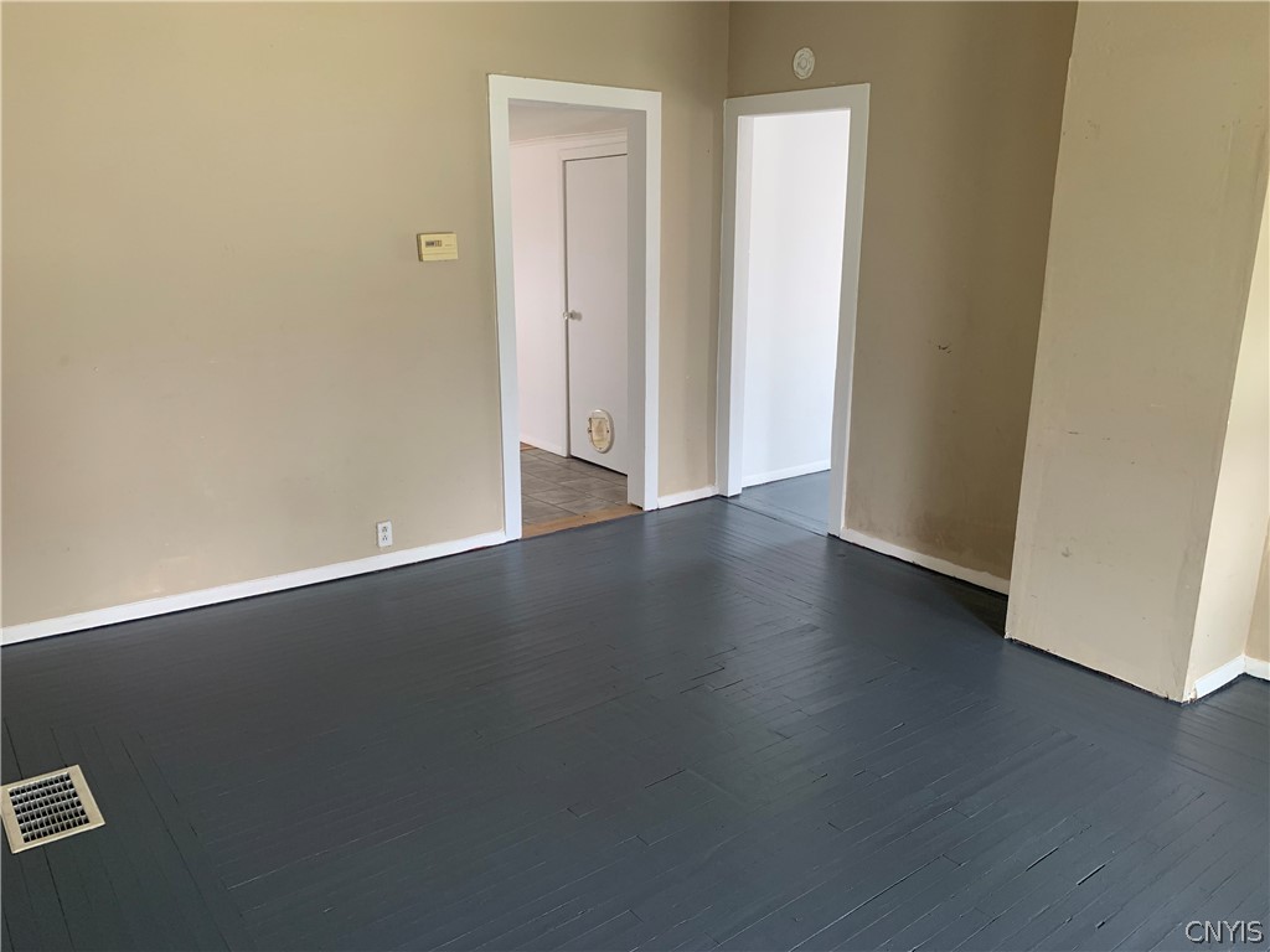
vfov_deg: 53.1
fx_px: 954
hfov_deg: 67.3
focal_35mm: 26
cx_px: 635
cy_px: 476
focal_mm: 4.25
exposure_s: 1/67
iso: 100
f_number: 1.8
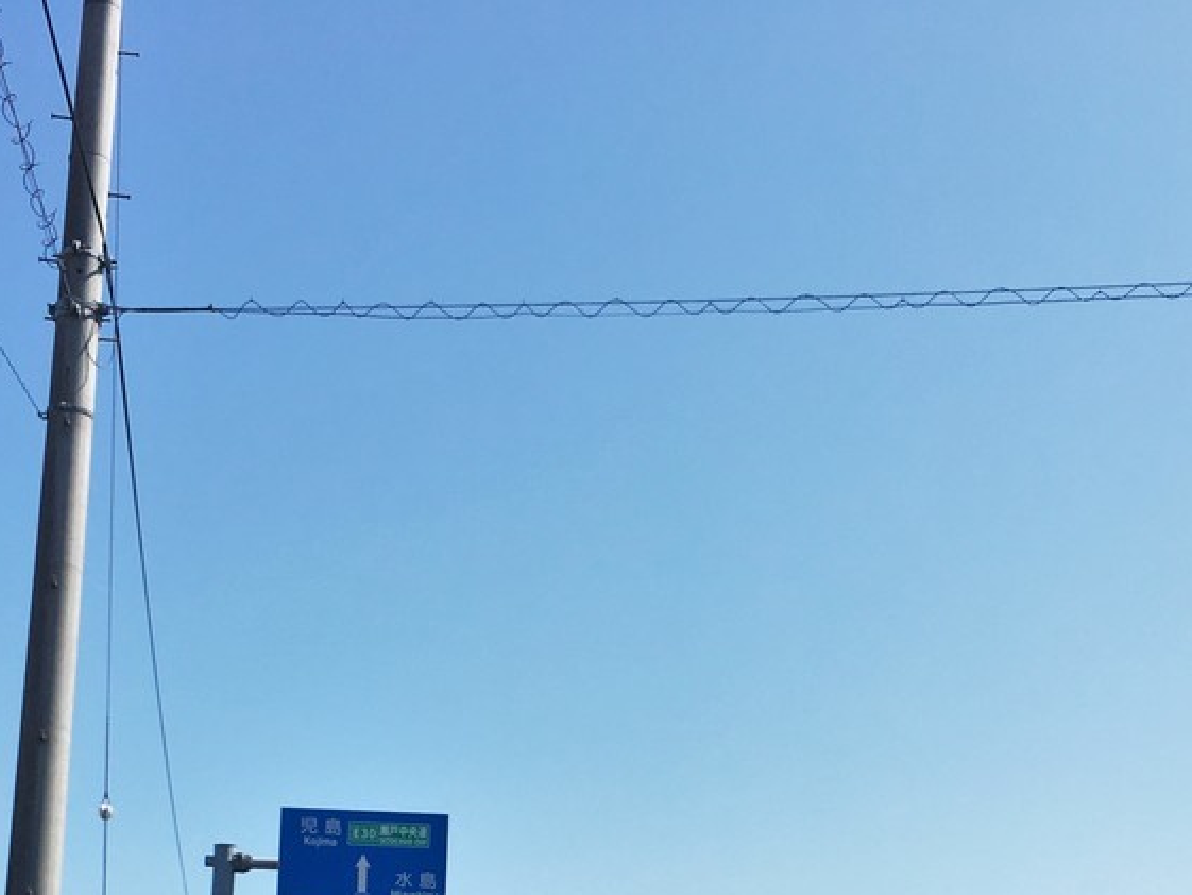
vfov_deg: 22.6
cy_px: 918
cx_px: 514
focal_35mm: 62
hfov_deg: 31.1
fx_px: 2135
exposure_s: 1/2137
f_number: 2.2
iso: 25
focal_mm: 4.15
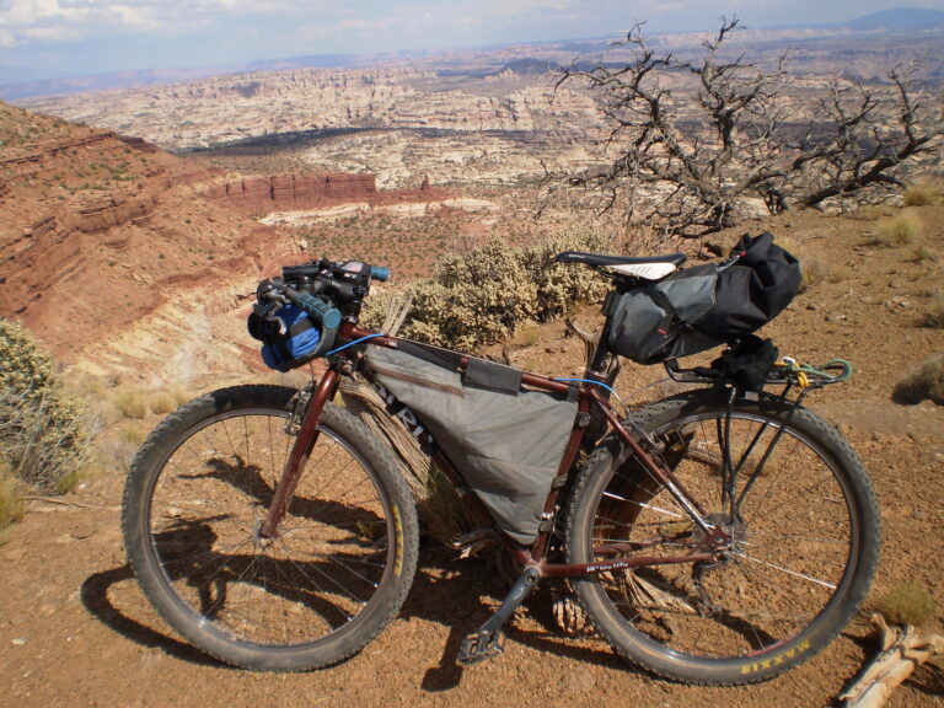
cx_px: 472
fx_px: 982
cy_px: 354
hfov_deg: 51.4
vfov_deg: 39.7
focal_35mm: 36
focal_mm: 6.3
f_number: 4.6
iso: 64
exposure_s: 1/1000
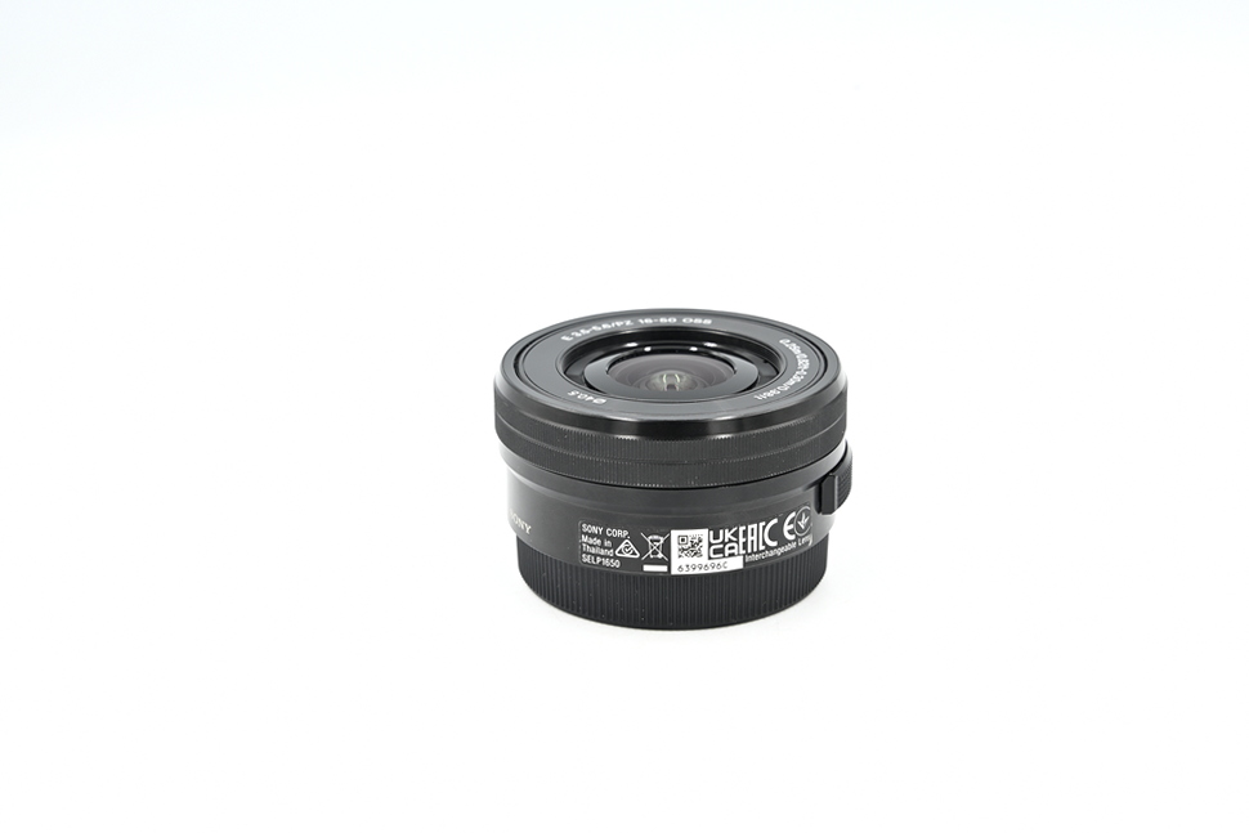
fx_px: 2568
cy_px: 416
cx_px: 624
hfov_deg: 27.3
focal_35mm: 74
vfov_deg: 18.4
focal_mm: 74
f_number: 11
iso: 200
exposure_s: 1/30
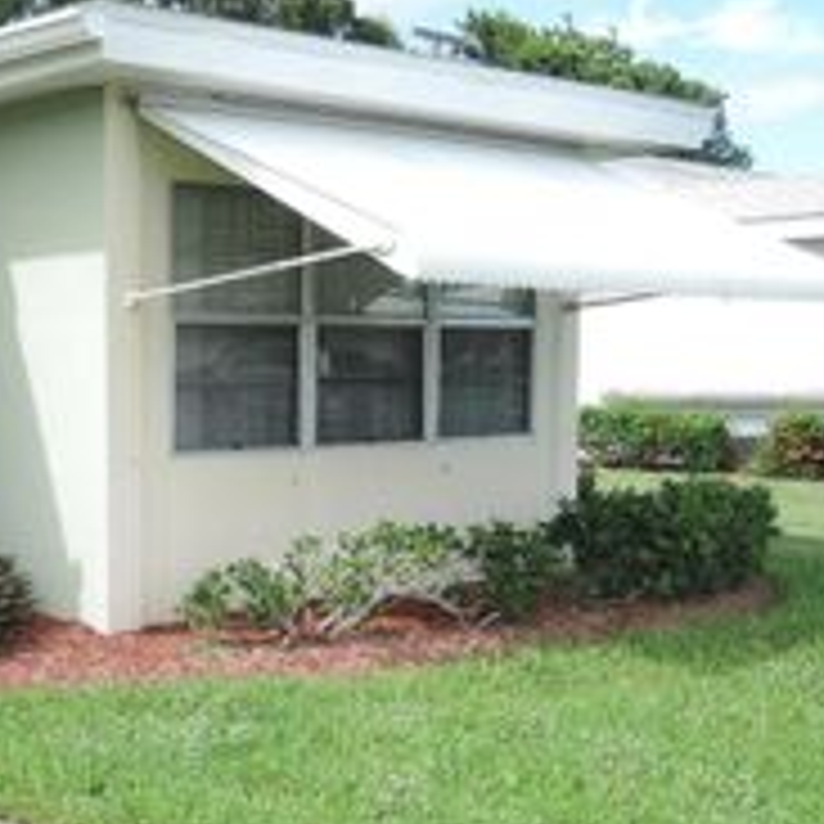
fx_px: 1562
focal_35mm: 58
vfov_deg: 29.5
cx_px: -68
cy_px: 466
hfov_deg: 27.2
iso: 80
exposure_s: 1/500
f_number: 2.8
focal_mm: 5.1
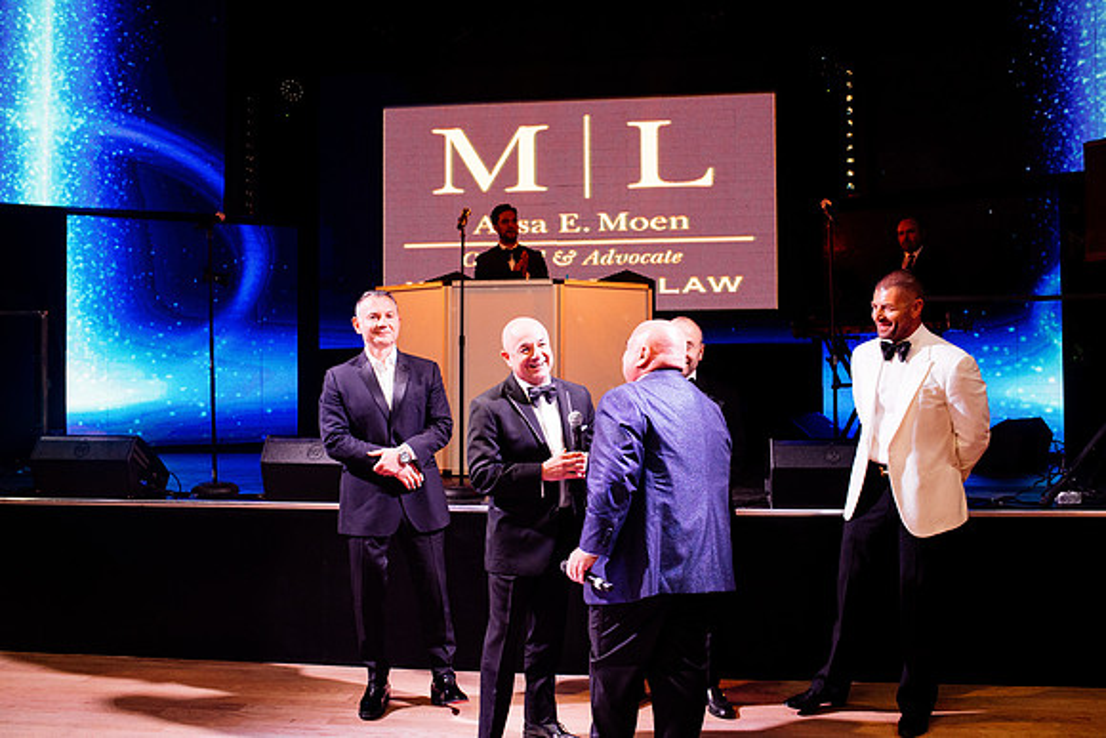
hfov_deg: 54.4
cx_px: 553
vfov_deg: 37.9
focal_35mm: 35
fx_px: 1075
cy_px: 369
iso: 2000
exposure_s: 1/200
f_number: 5
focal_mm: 35
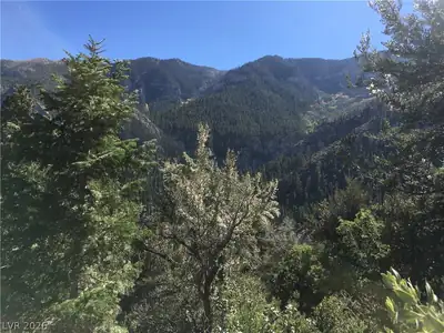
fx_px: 372
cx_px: 222
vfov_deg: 48.2
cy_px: 166
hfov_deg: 61.7
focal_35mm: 29
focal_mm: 4.15
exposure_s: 1/1241
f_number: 2.2
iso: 25
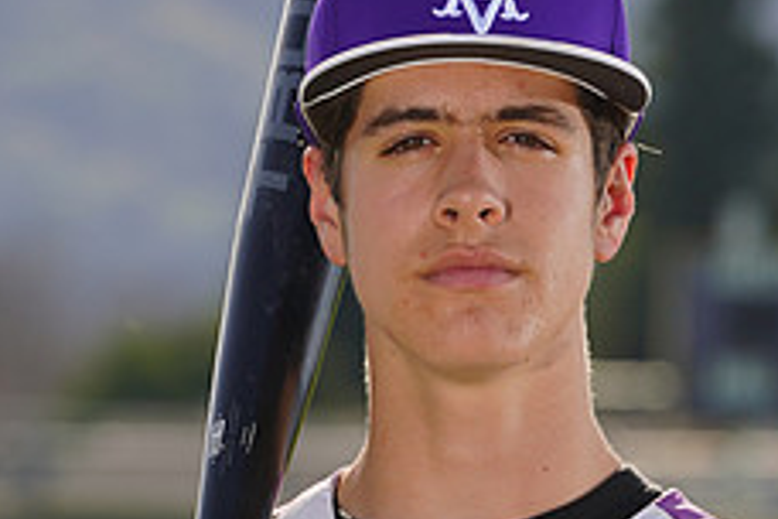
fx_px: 14262
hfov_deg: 3.1
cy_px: 697
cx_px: 534
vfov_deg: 2.1
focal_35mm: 660
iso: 100
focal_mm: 259
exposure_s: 1/250
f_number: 9
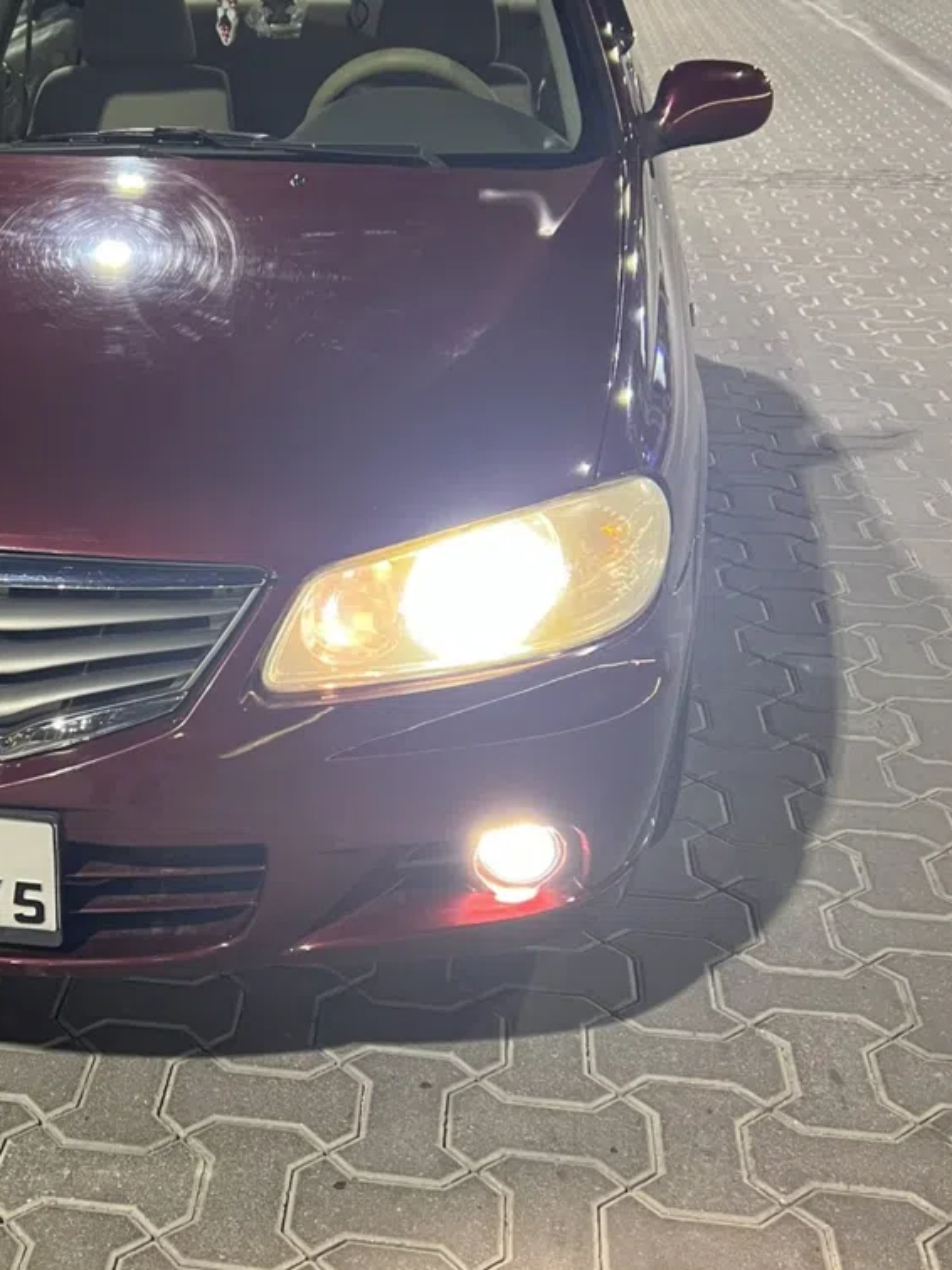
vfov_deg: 40.4
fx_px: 1724
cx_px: 177
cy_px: 704
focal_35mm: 47
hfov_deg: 30.1
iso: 320
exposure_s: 1/50
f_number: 1.5
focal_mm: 5.7
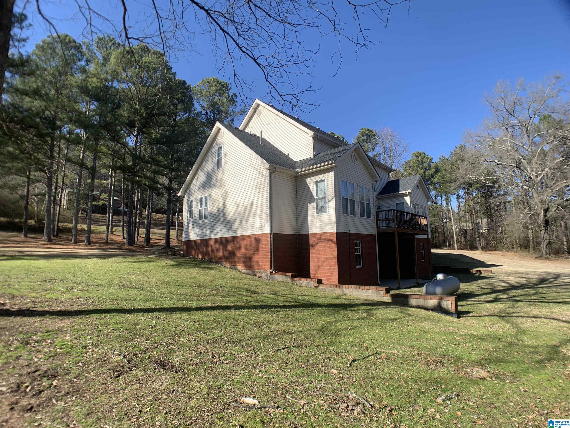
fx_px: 428
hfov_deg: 67.3
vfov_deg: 53.1
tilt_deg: +9.0
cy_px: 214
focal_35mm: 26
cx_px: 285
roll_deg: +0.8
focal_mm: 4.25
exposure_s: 1/1220
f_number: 1.8
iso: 25
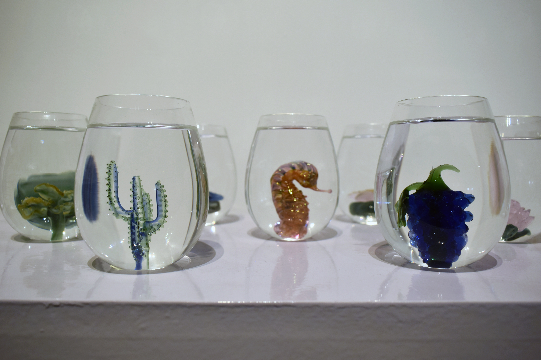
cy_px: 180
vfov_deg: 43.6
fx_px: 451
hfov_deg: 61.9
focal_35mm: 30
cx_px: 270
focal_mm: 20
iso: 400
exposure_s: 1/100
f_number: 5
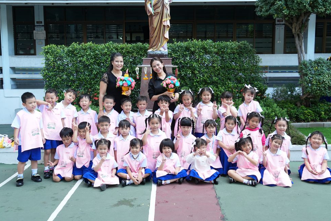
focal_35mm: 37
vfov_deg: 36.0
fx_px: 340
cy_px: 108
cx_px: 167
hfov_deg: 51.9
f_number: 4.5
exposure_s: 1/125
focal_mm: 24
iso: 400
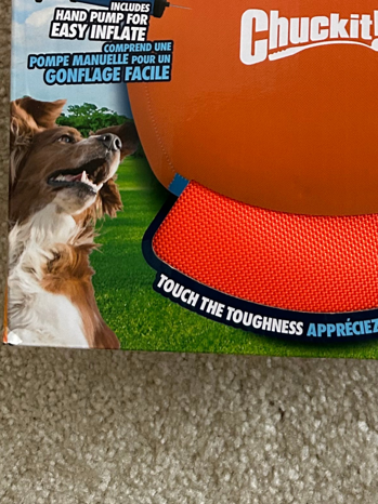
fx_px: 976
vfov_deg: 27.1
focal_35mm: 67
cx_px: 279
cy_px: -22
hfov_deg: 21.7
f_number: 1.5
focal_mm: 5.7
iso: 400
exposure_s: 1/60
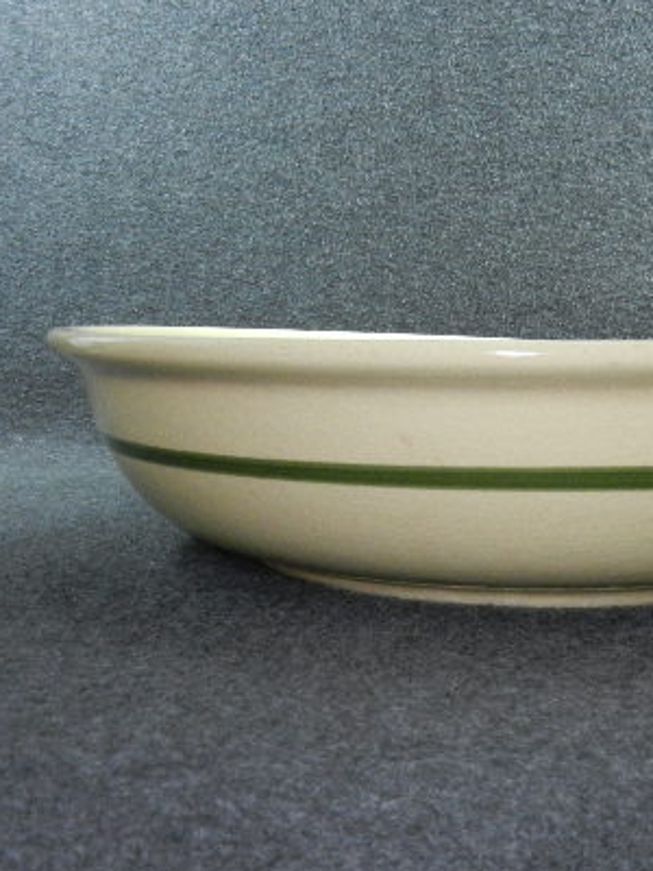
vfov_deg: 39.6
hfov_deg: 29.4
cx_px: 549
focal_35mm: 48
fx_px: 1207
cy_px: 501
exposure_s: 1/30
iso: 785
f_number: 3.5
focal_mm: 5.4
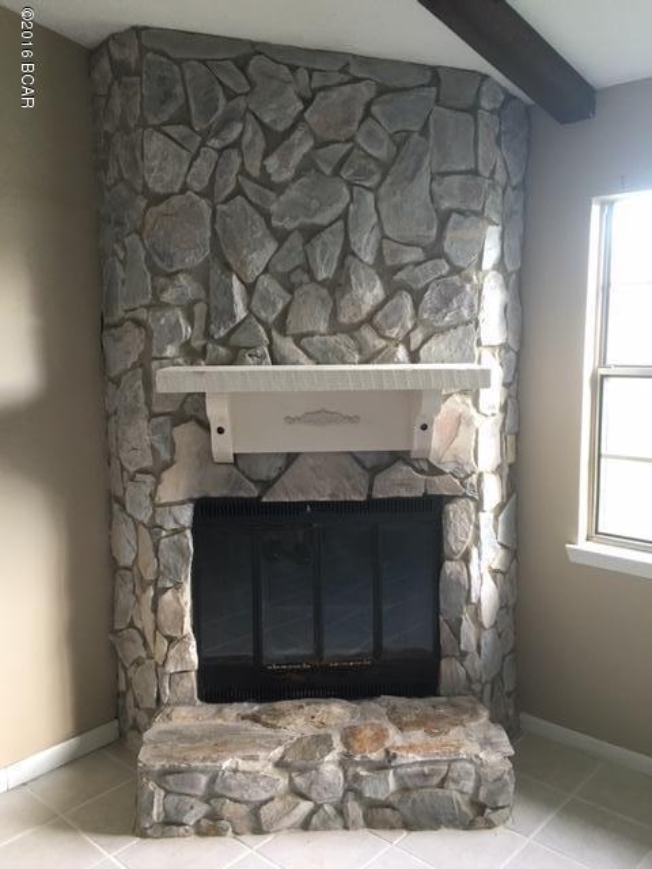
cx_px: 326
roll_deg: -0.4
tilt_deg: -4.1
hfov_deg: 48.2
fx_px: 728
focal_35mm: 29
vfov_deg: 61.7
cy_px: 434
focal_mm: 4.15
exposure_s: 1/30
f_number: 2.2
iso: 100
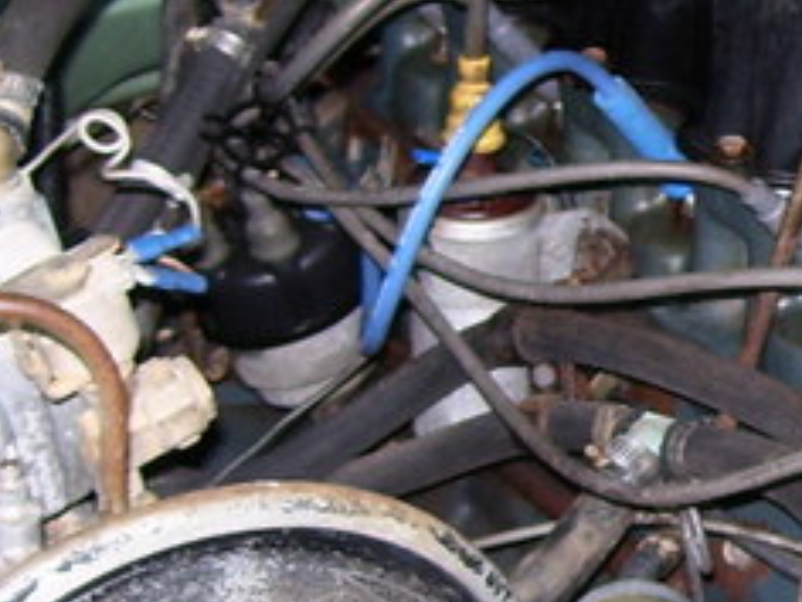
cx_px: 1040
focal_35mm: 122
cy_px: 258
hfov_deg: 15.4
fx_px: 2827
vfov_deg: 12.1
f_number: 2.7
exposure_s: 1/60
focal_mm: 6
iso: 80
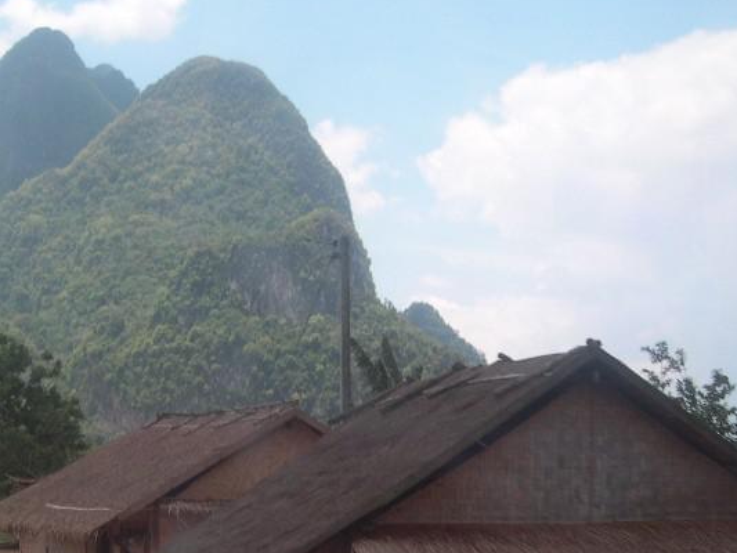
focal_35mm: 73
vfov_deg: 20.1
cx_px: 264
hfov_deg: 26.6
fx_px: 1555
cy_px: 388
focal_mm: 8
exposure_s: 1/55.8
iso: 100
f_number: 2.8
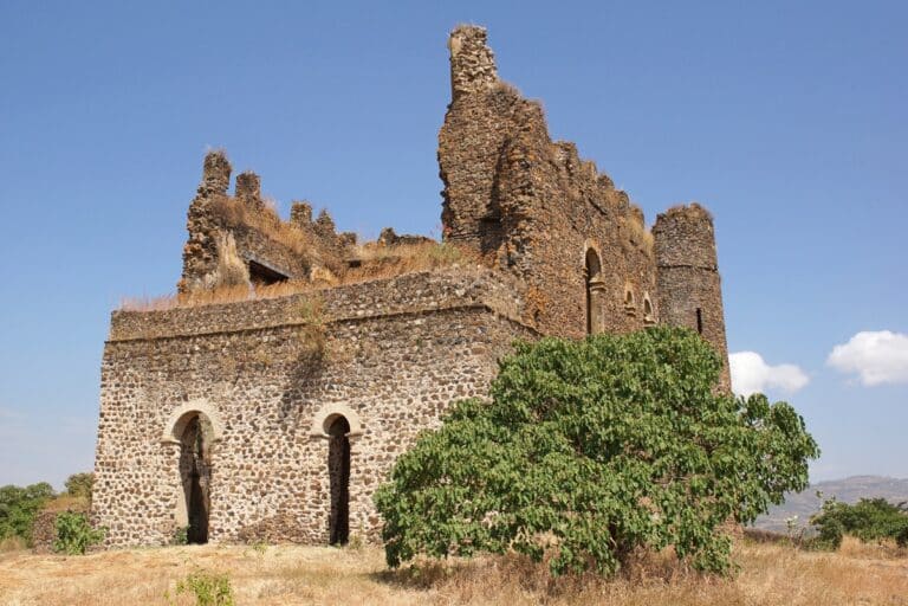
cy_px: 303
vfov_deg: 36.9
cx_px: 454
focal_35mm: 36
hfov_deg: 53.1
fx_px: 908
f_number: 11
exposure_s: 1/400
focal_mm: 24
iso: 200
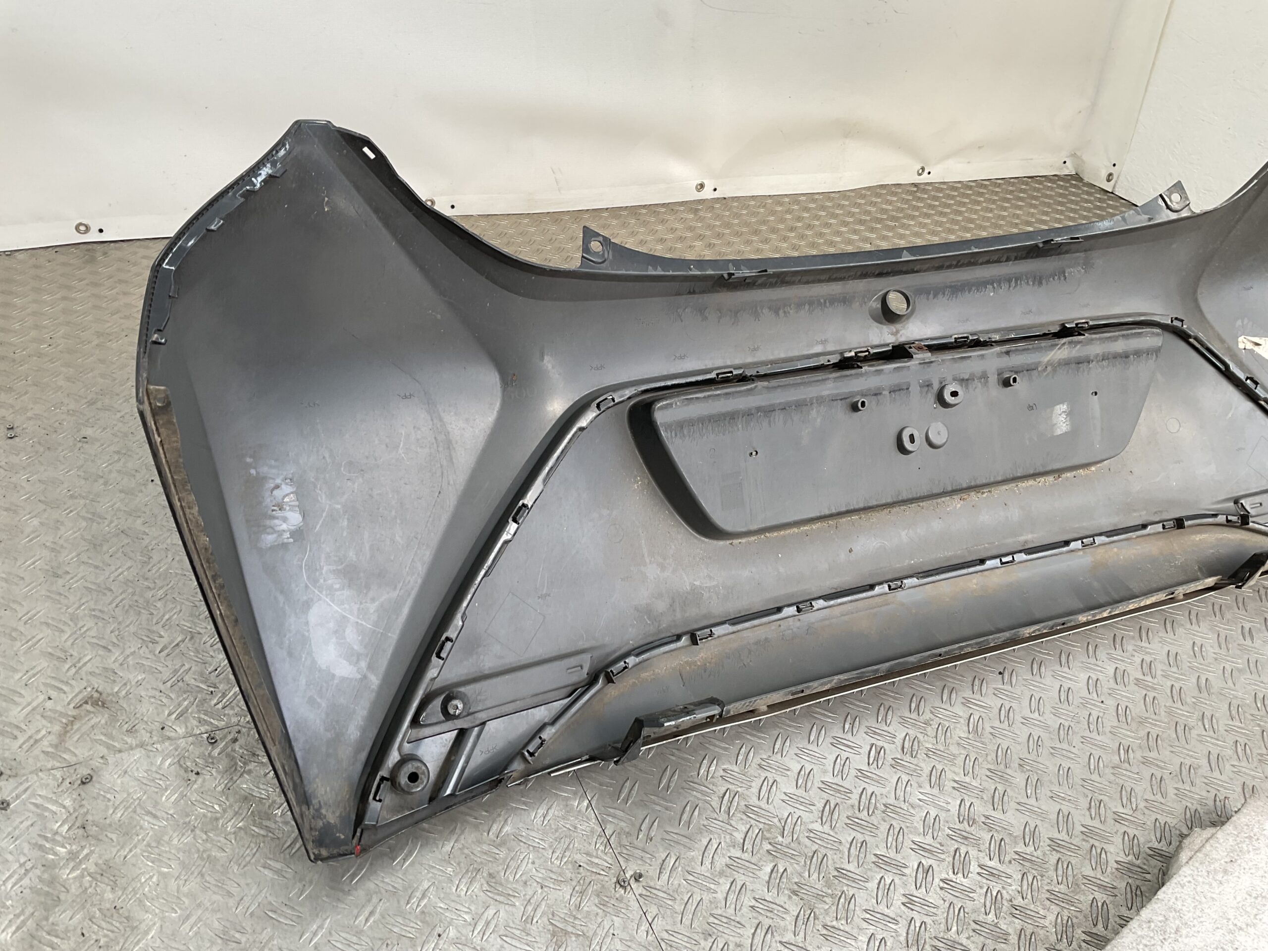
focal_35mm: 29
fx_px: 1062
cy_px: 476
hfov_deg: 61.7
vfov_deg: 48.2
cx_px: 634
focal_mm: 3
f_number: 1.8
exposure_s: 1/120
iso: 16
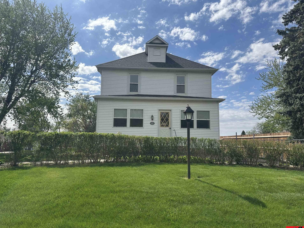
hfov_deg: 69.4
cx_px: 151
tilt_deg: +6.9
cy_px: 114
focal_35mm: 25
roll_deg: -0.5
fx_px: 220
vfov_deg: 54.9
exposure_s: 1/8197
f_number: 1.78
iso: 80
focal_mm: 6.86
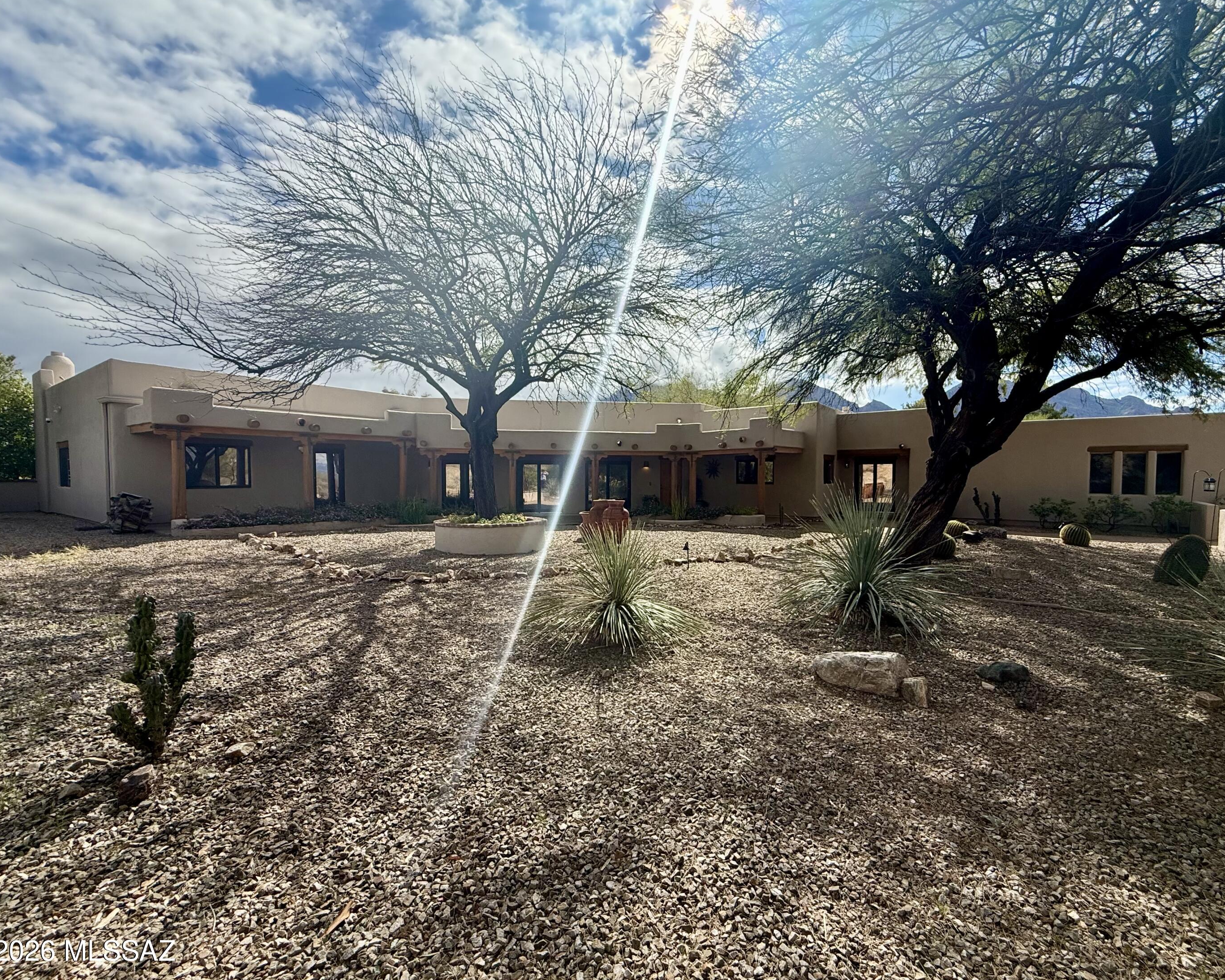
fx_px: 544
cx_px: 642
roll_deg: +0.1
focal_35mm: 15
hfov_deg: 96.7
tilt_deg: -1.6
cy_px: 493
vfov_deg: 84.0
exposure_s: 1/3125
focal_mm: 2.22
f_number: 2.2
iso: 64
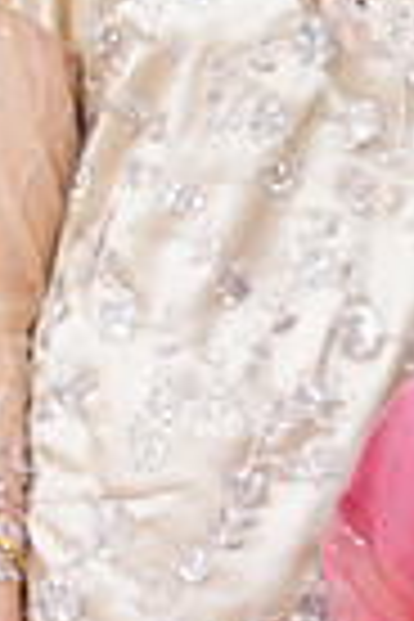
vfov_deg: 5.7
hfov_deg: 3.8
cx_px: 574
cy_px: 50
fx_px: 6175
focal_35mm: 358
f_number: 2
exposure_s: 1/160
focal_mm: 85
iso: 400
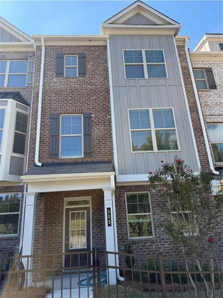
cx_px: 112
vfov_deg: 71.6
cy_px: 149
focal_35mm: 24
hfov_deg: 56.8
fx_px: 206
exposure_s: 1/1901
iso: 100
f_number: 1.78
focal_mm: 6.76
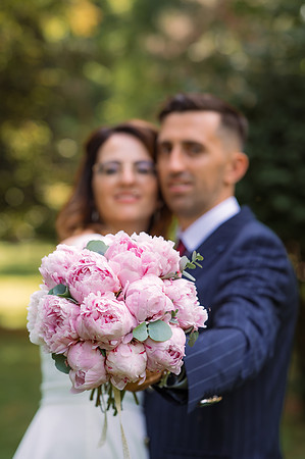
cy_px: 230
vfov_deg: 23.9
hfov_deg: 16.0
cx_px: 152
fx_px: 1083
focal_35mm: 85
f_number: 3.2
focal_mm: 85
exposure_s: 1/400
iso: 400
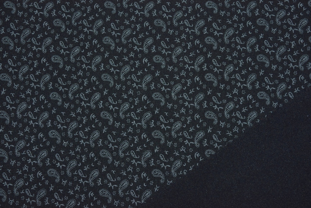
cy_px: 104
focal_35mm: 54
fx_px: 467
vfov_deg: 25.1
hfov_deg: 36.9
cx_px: 156
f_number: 8
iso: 320
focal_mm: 36
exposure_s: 1/200
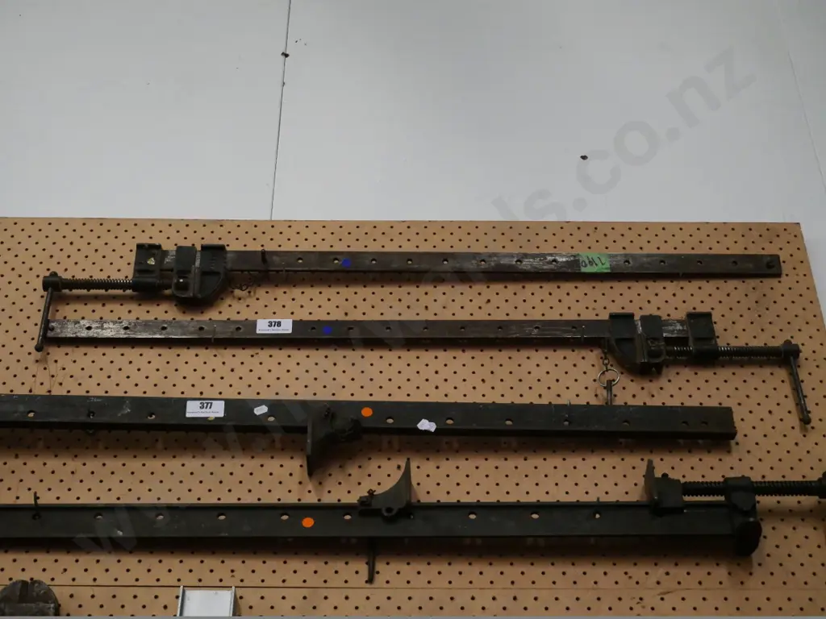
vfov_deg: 27.0
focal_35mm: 54
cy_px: 310
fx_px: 1289
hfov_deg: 35.5
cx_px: 413
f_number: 4.6
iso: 3200
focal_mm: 27
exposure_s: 1/500
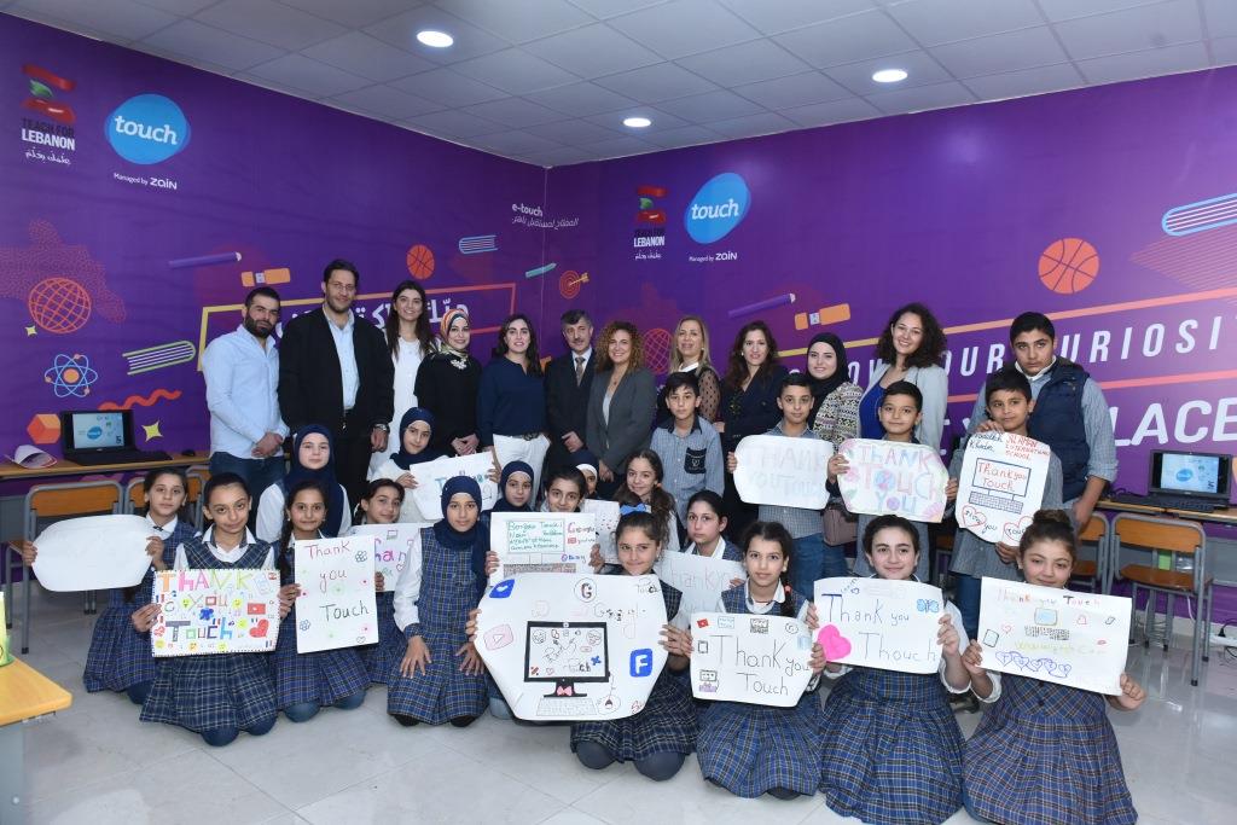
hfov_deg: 73.7
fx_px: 825
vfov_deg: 53.1
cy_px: 412
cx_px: 618
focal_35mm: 24
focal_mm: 24
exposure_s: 1/250
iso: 1250
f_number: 5
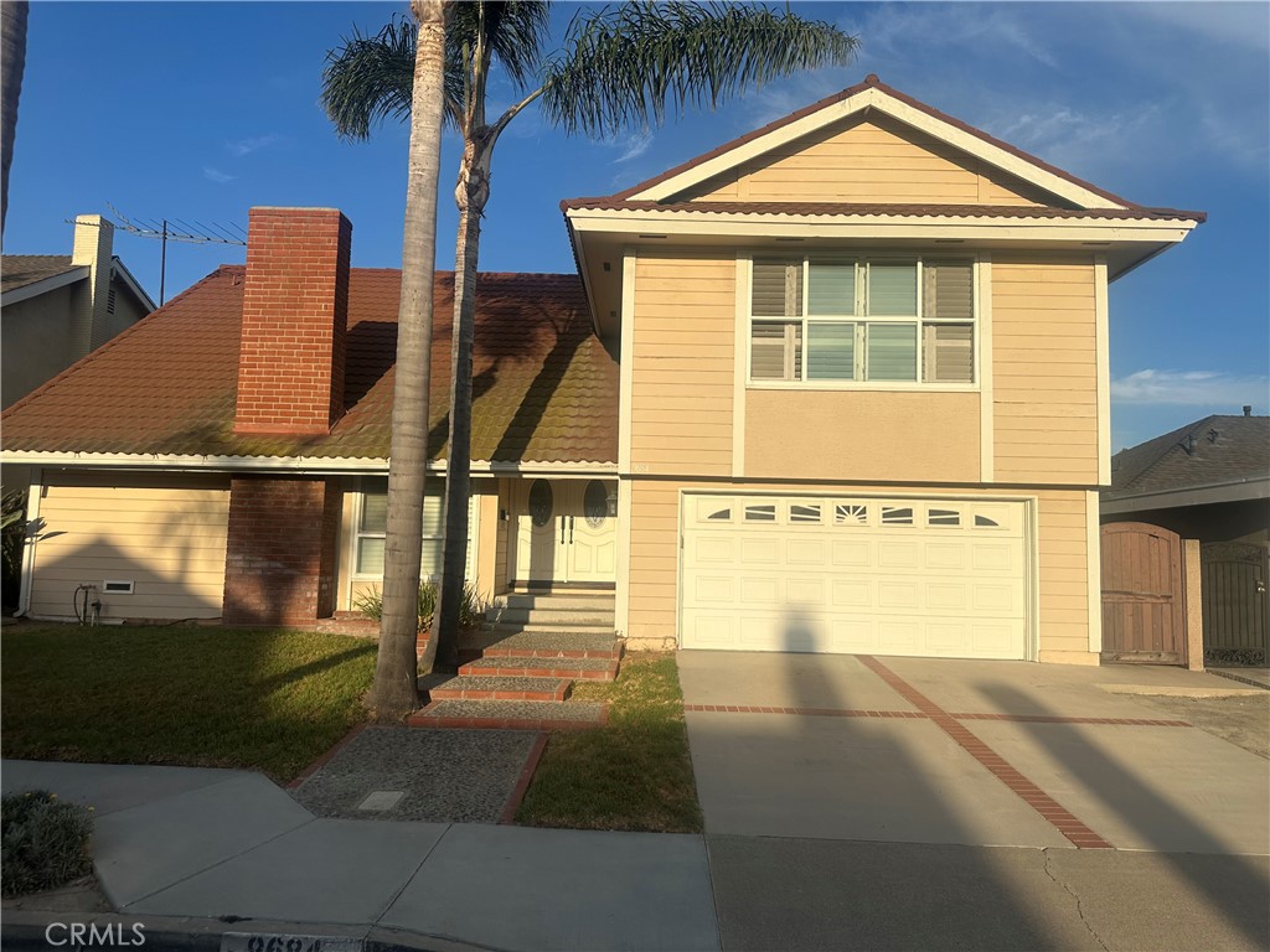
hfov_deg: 71.6
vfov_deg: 56.8
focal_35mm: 24
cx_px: 635
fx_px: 881
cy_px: 476
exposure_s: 1/6623
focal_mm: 6.86
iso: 80
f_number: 1.78
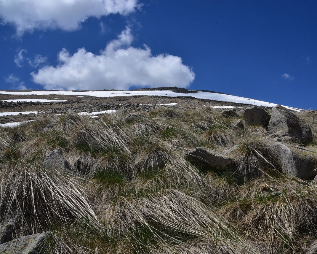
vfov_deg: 26.7
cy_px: 128
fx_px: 535
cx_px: 185
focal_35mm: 57
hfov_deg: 32.9
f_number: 20
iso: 160
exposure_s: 1/125
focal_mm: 50
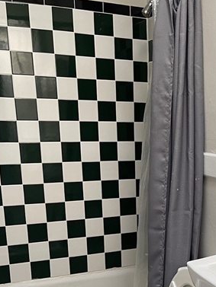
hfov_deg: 26.9
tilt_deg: -14.9
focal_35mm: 53
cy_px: 250
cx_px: 177
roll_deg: -1.2
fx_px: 441
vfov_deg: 34.4
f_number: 1.6
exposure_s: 1/78
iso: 125
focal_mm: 5.1
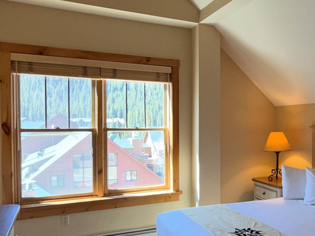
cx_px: 237
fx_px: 328
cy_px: 132
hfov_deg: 49.3
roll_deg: -0.1
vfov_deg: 39.6
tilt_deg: -1.6
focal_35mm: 36
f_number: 2.2
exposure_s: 1/60
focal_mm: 2.22
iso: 100
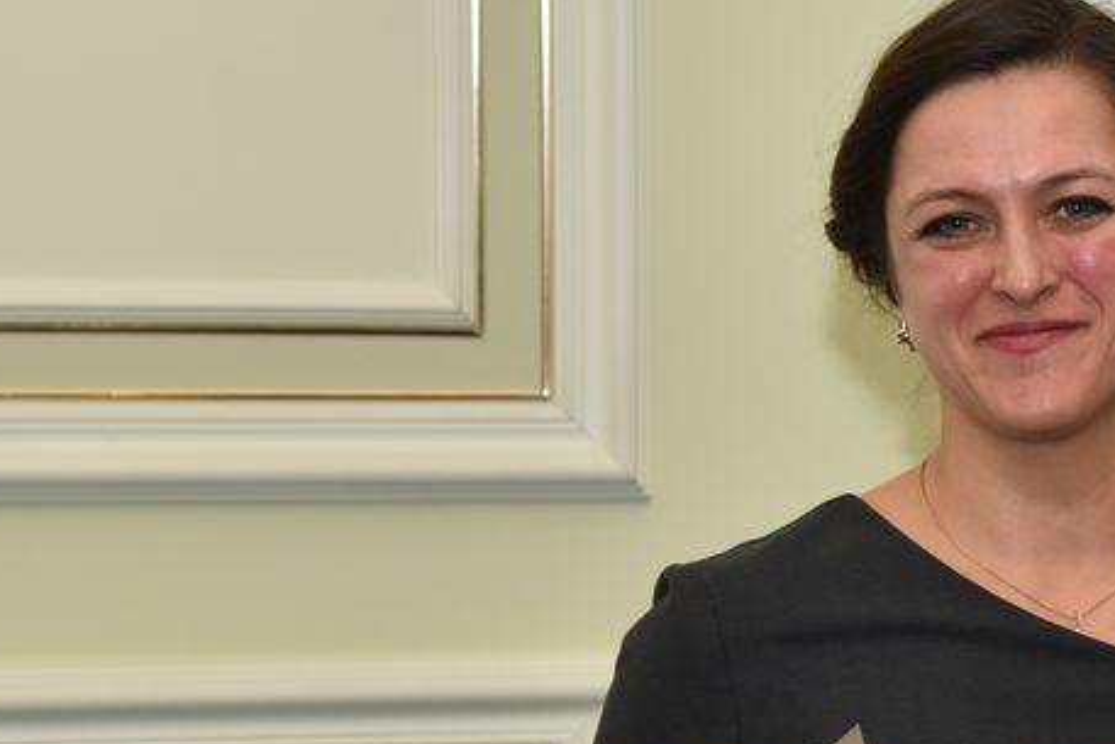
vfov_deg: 6.8
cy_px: 511
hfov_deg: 10.0
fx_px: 6258
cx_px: 1515
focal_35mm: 202
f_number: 4.5
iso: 800
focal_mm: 66
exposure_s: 1/200
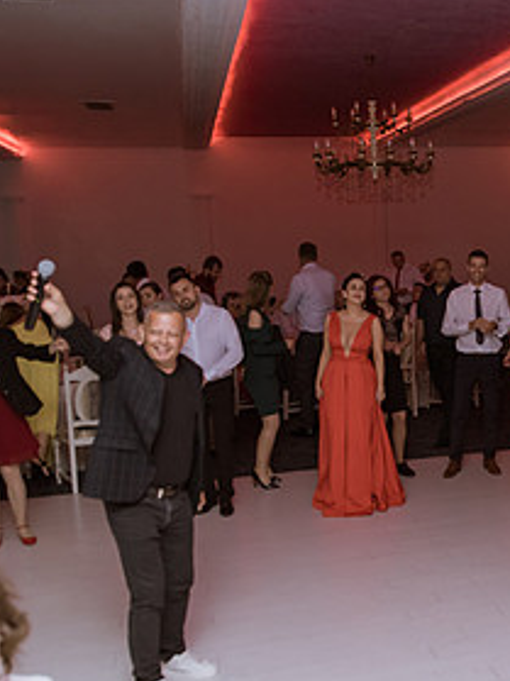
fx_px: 944
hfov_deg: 28.4
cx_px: 512
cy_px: 384
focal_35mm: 48
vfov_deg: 39.6
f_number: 2.8
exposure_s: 1/125
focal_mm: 24
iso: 1000
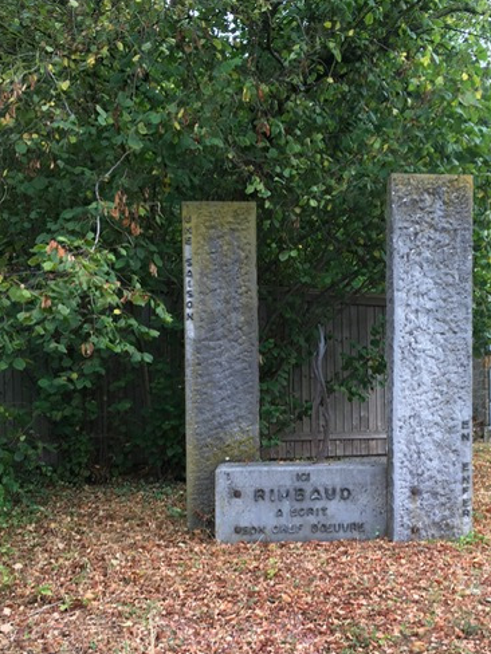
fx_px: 719
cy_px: 423
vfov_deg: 48.3
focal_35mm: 38
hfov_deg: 37.5
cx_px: 299
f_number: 2.2
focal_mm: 4.15
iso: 25
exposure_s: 1/100
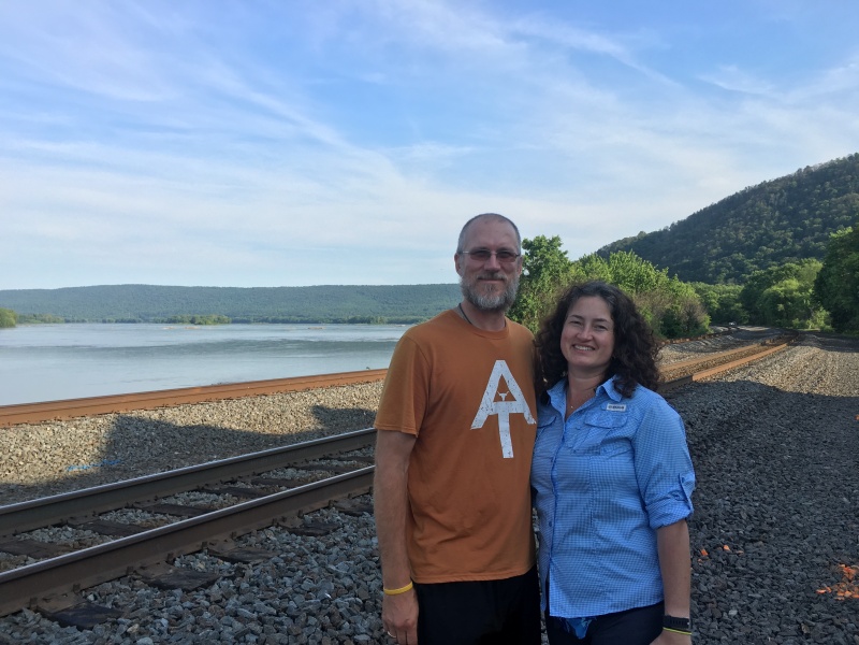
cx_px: 430
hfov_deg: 61.7
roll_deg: +0.4
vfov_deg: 48.2
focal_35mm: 29
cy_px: 322
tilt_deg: -0.1
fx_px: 720
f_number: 2.2
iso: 25
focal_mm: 4.15
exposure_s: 1/739
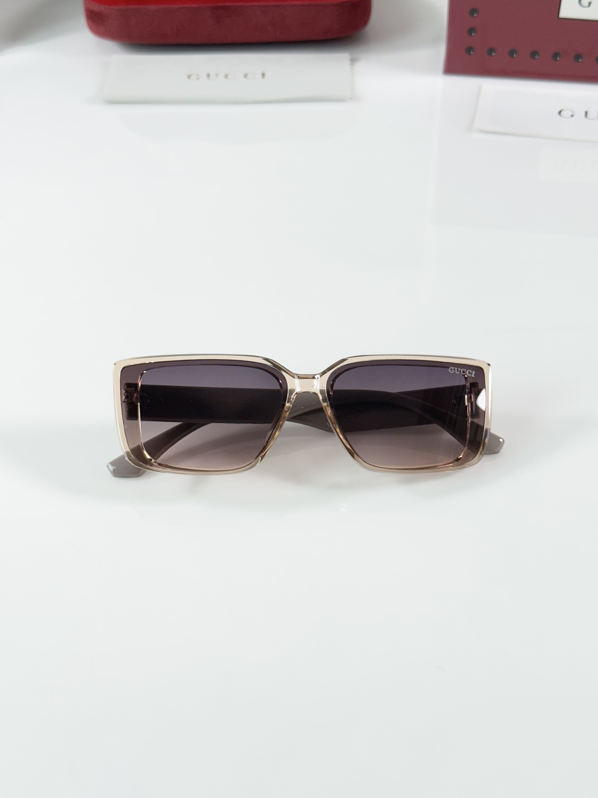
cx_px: 299
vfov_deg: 39.7
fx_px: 1106
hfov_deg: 30.3
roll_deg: +1.8
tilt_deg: -42.9
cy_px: 399
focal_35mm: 48
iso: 64
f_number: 1.78
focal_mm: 6.86
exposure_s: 1/100
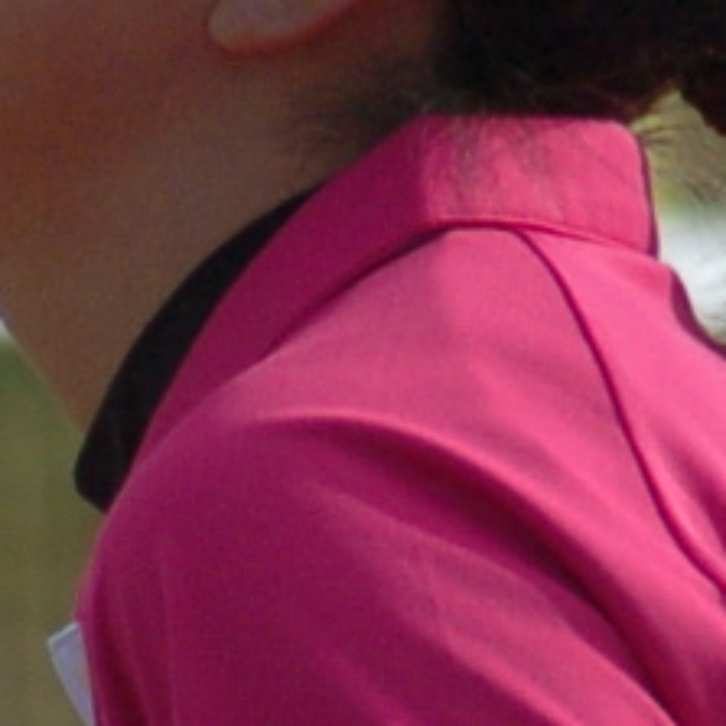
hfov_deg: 0.7
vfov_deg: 0.7
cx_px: -117
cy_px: 817
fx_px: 62334
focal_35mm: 2627
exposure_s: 1/500
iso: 400
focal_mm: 250
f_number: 8.5
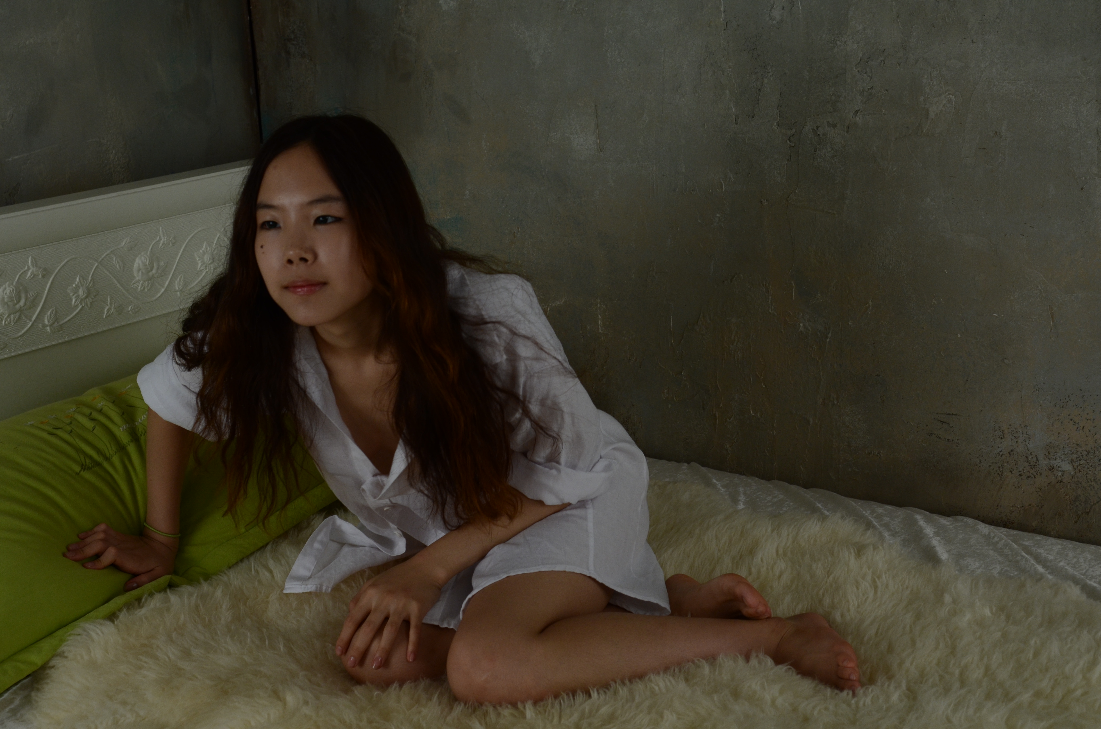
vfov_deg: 25.6
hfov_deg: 37.9
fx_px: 1602
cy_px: 364
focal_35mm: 52
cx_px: 550
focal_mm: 35
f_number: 5.6
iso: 400
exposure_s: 1/250
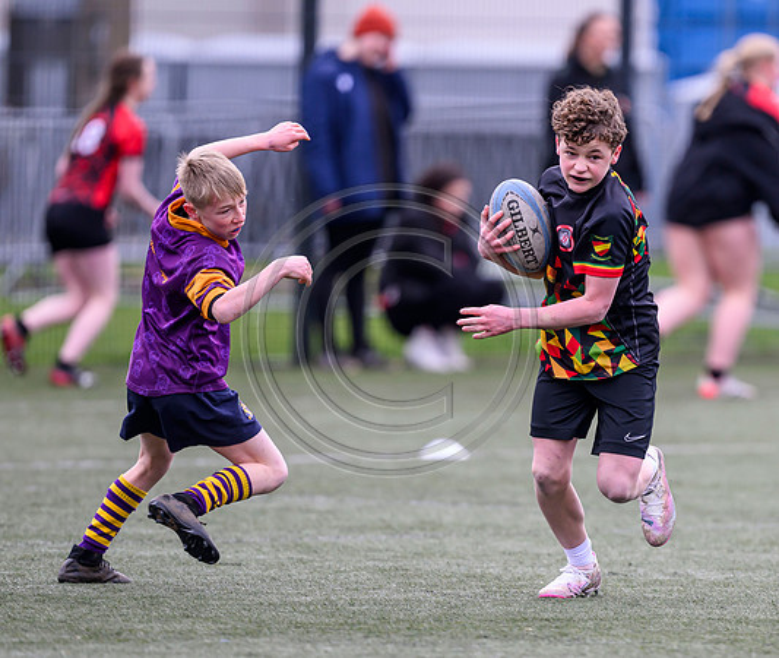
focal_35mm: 663
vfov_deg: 2.4
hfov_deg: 2.9
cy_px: 399
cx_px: 551
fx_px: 15619
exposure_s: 1/1600
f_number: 3.2
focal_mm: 400
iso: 500
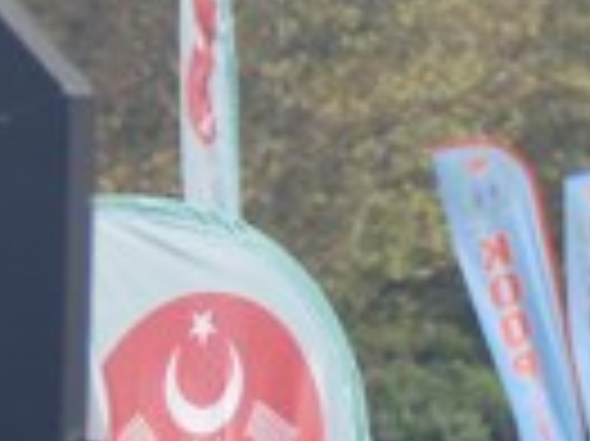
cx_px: 1275
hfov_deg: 3.4
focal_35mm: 574
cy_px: 634
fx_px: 9773
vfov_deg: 2.6
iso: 140
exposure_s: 1/500
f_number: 5.6
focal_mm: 65
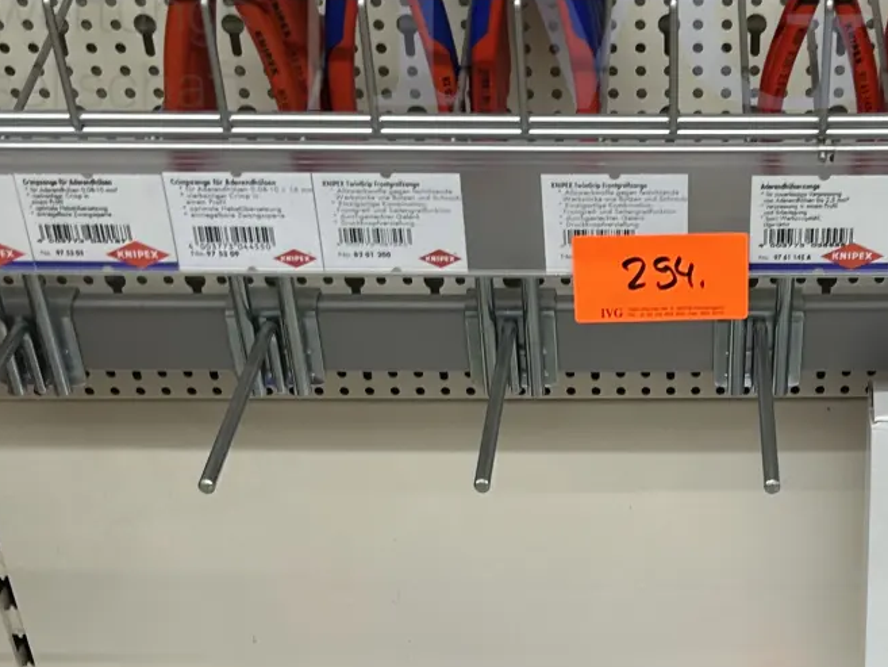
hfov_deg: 25.3
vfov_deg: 18.8
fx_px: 1950
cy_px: 687
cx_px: 677
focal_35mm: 76
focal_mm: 5.7
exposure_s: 1/50
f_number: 1.5
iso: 80
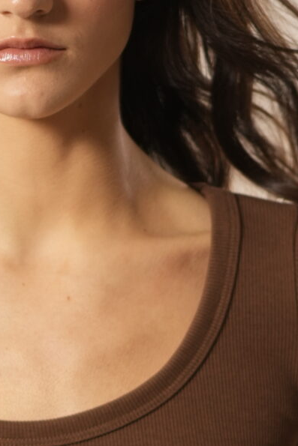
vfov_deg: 9.5
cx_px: 56
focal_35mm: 215
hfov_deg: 6.4
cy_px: 510
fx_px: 2668
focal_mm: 50
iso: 400
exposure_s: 1/100
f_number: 2.8
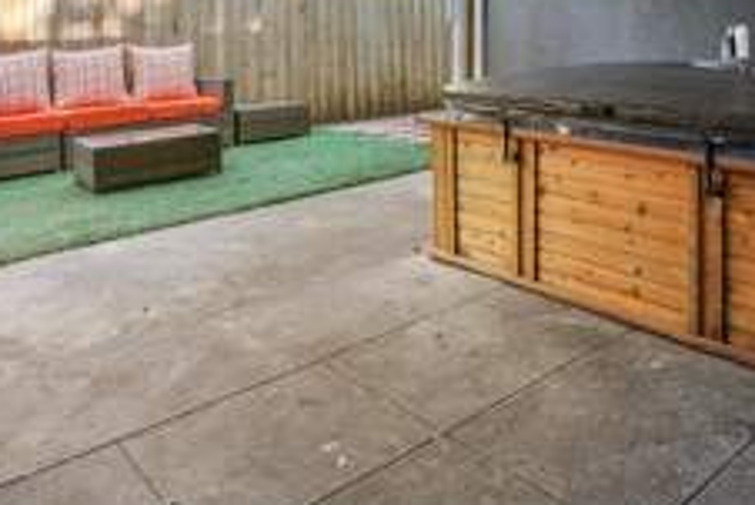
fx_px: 713
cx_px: 464
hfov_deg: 55.2
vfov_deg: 35.6
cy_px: 13
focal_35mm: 34
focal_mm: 16
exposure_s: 1/30
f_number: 10
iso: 1600
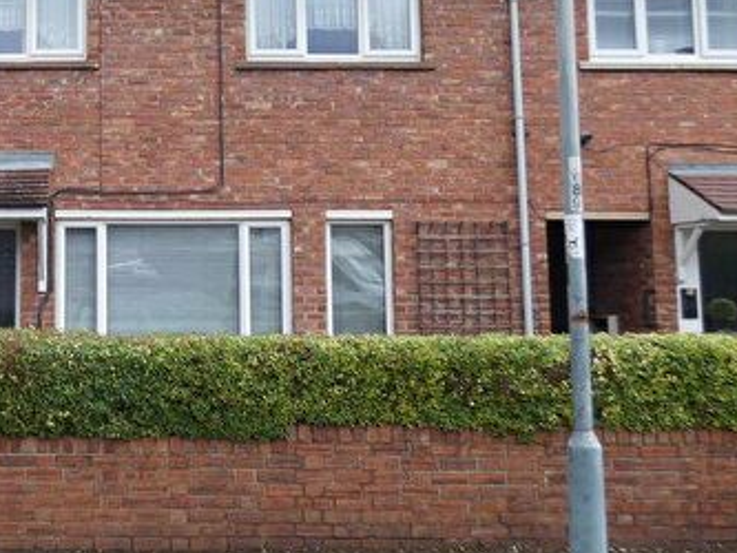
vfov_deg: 34.2
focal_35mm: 42
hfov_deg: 41.4
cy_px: 200
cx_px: 80
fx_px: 895
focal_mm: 3.6
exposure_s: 1/320
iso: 80
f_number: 2.8
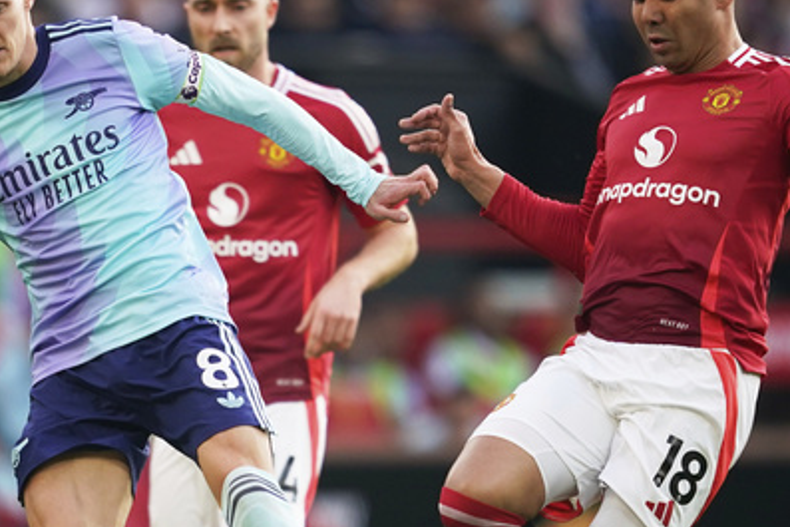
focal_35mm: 1031
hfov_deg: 2.0
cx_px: 171
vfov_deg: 1.3
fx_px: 22632
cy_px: 373
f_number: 2.8
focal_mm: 400
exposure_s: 1/2000
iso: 800
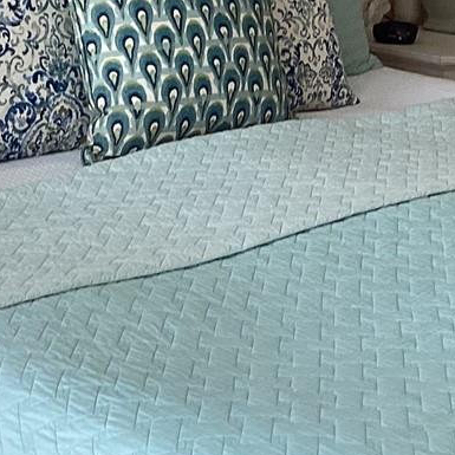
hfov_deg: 15.2
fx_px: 1695
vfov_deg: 15.3
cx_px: 326
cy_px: 197
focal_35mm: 114
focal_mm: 3.3
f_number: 2.4
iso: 64
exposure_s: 1/60
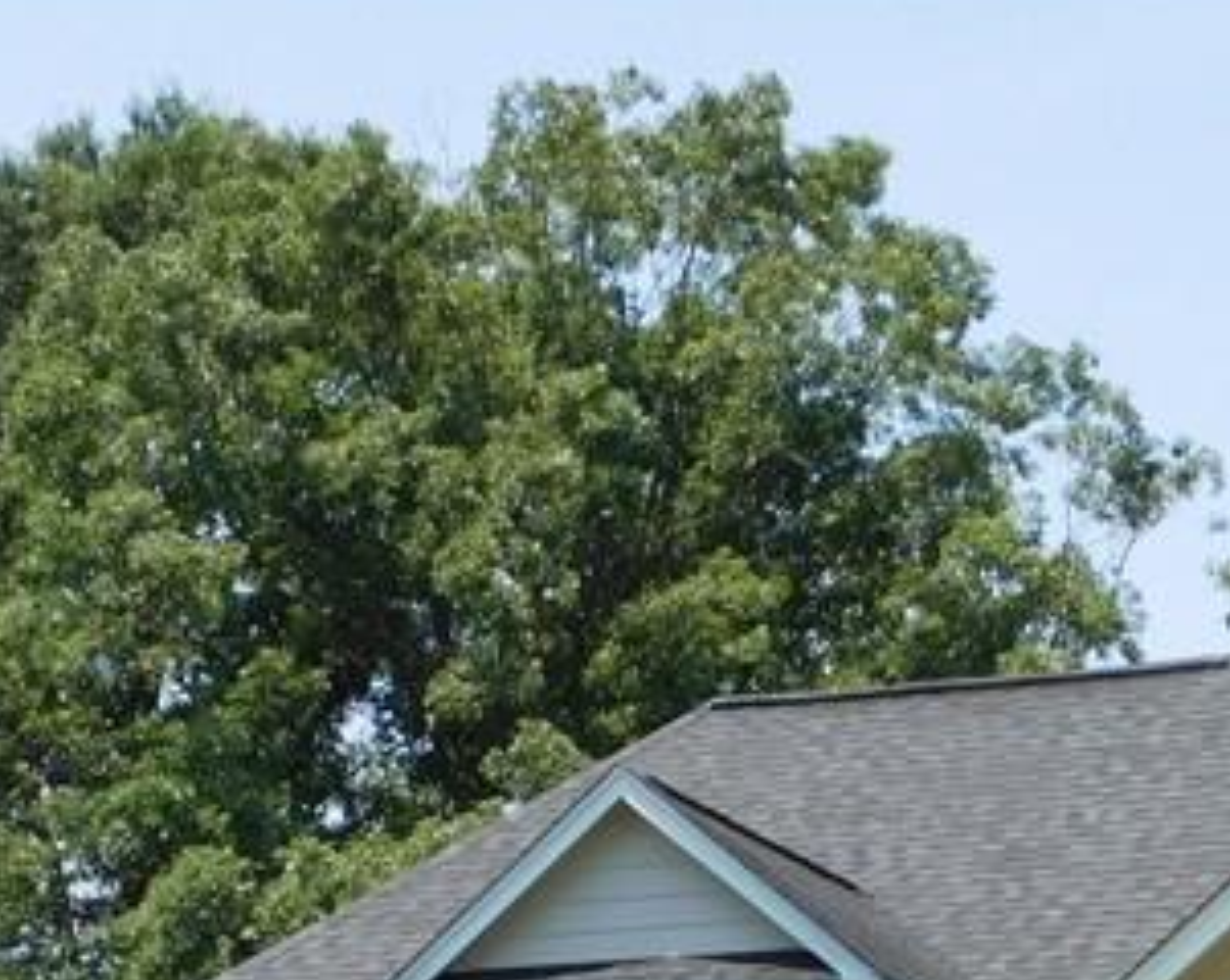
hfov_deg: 14.5
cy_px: 1523
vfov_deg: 11.1
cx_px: 548
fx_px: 4835
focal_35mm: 133
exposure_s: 1/800
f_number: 3.6
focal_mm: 7.1
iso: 125
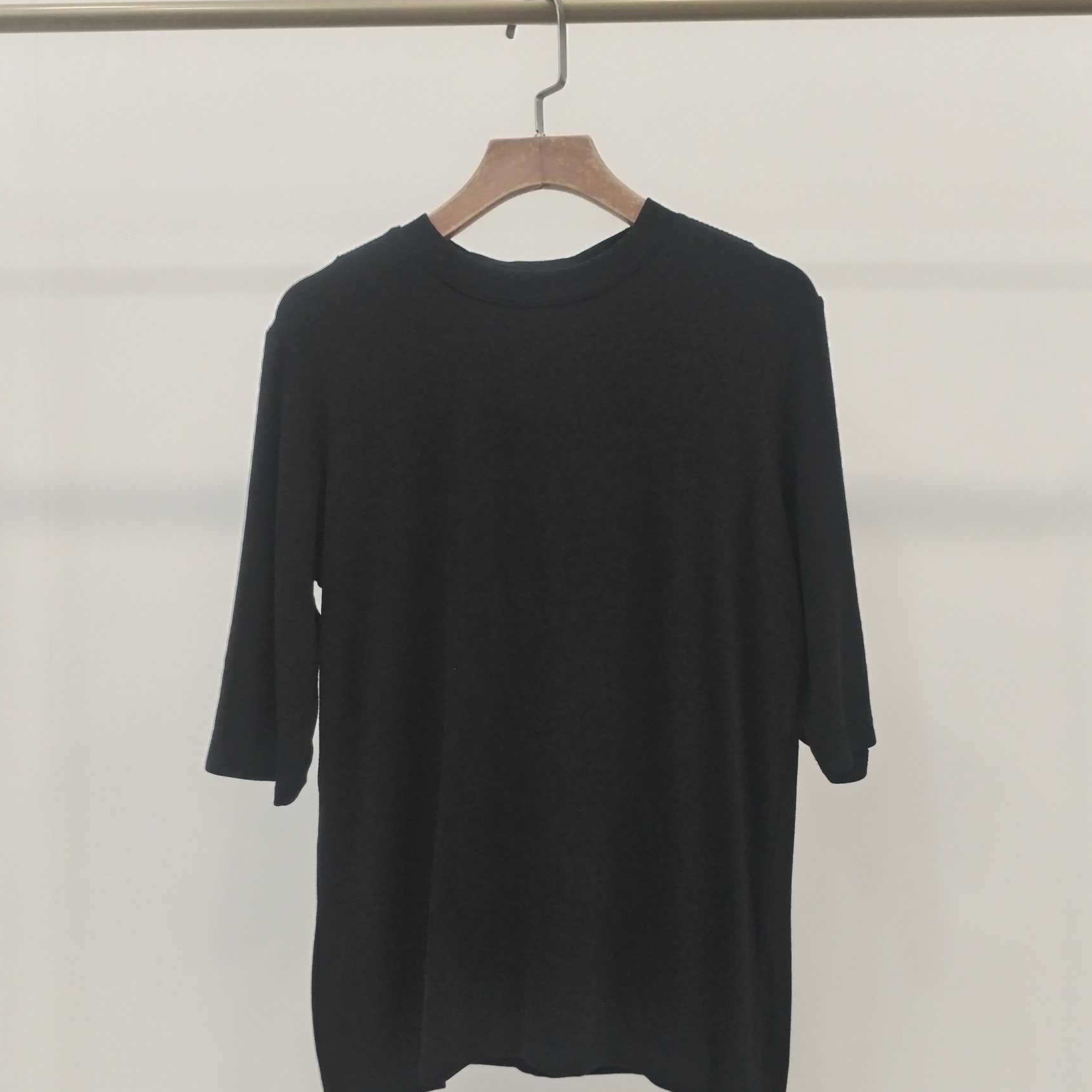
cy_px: 618
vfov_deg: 45.9
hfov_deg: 46.0
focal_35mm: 36
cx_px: 548
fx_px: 1285
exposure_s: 1/60
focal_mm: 4.75
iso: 464
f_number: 1.8
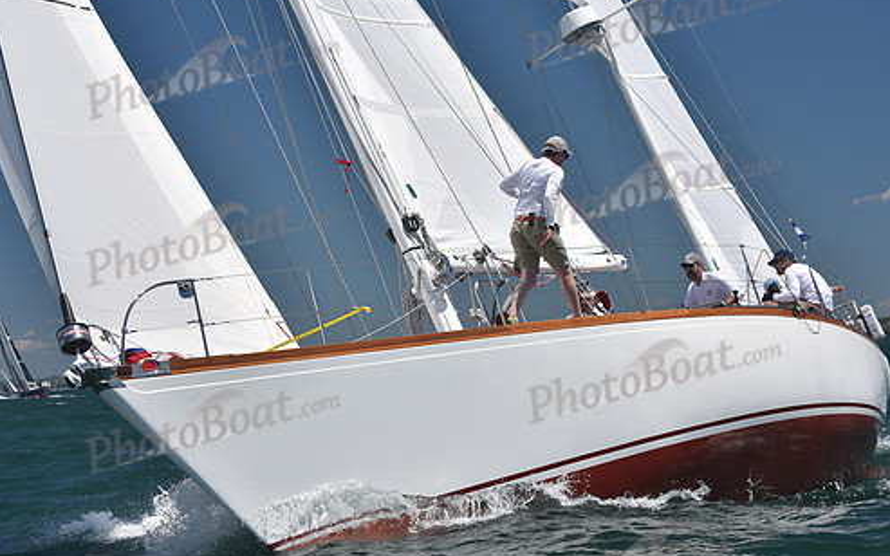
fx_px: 2619
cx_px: 435
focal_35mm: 108
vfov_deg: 12.1
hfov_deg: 19.3
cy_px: 308
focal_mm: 90
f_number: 5
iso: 200
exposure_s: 1/1000
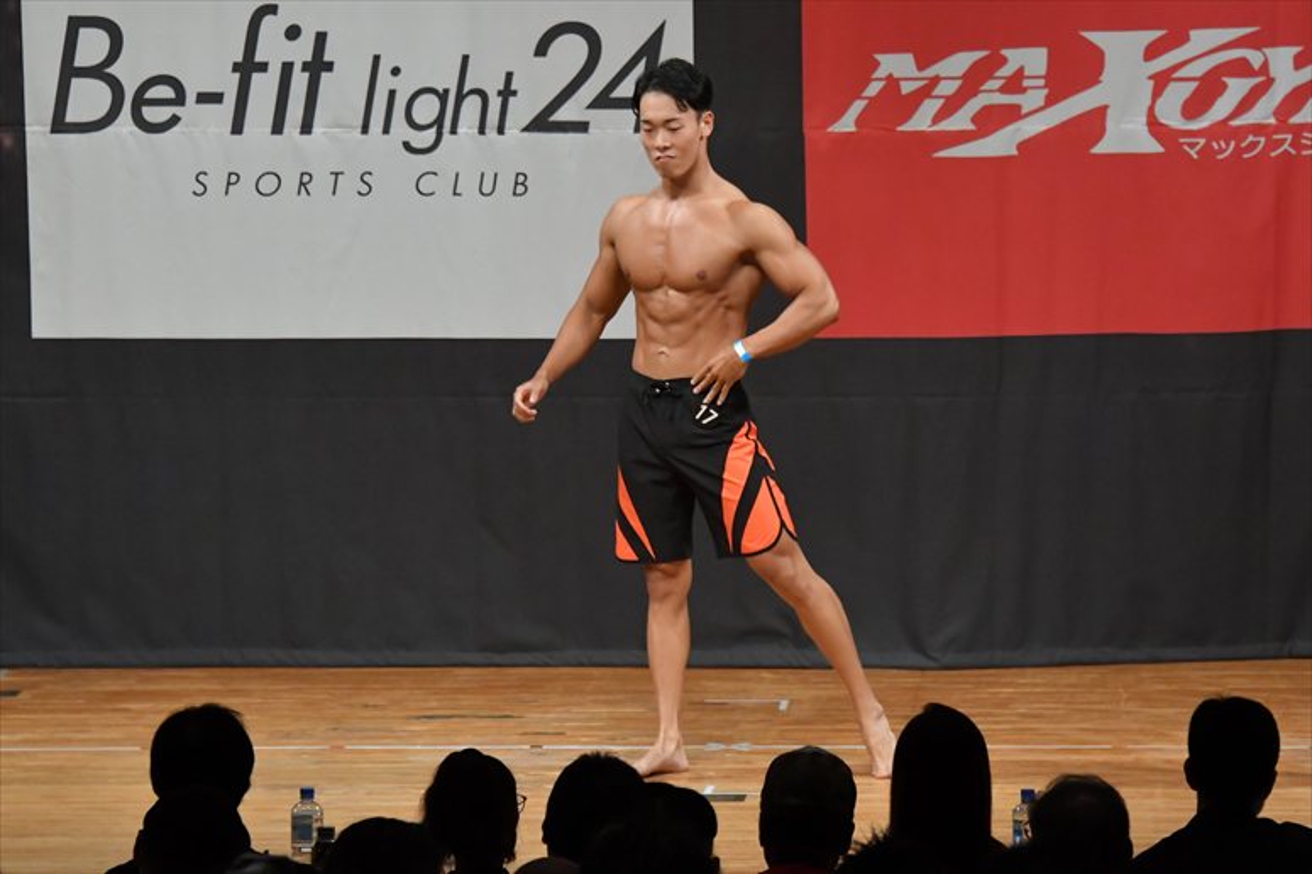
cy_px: 437
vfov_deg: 5.4
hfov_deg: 8.1
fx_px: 9289
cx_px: 656
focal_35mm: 255
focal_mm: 170
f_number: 5.6
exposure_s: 1/400
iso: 5600
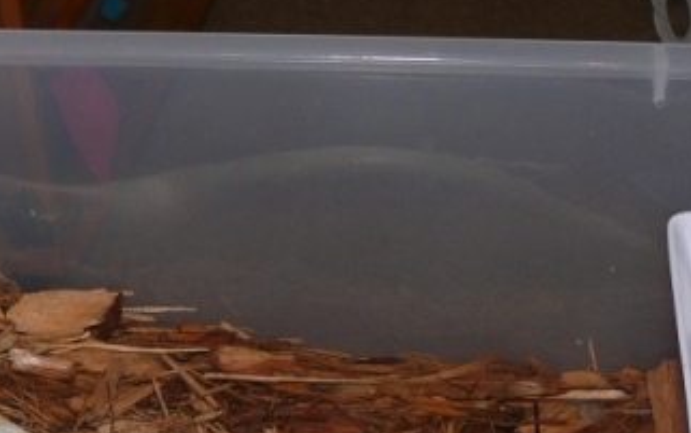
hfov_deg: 19.7
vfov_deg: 12.2
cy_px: 571
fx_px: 1960
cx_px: 84
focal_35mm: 104
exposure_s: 1/30
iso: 100
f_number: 2.8
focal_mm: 8.3
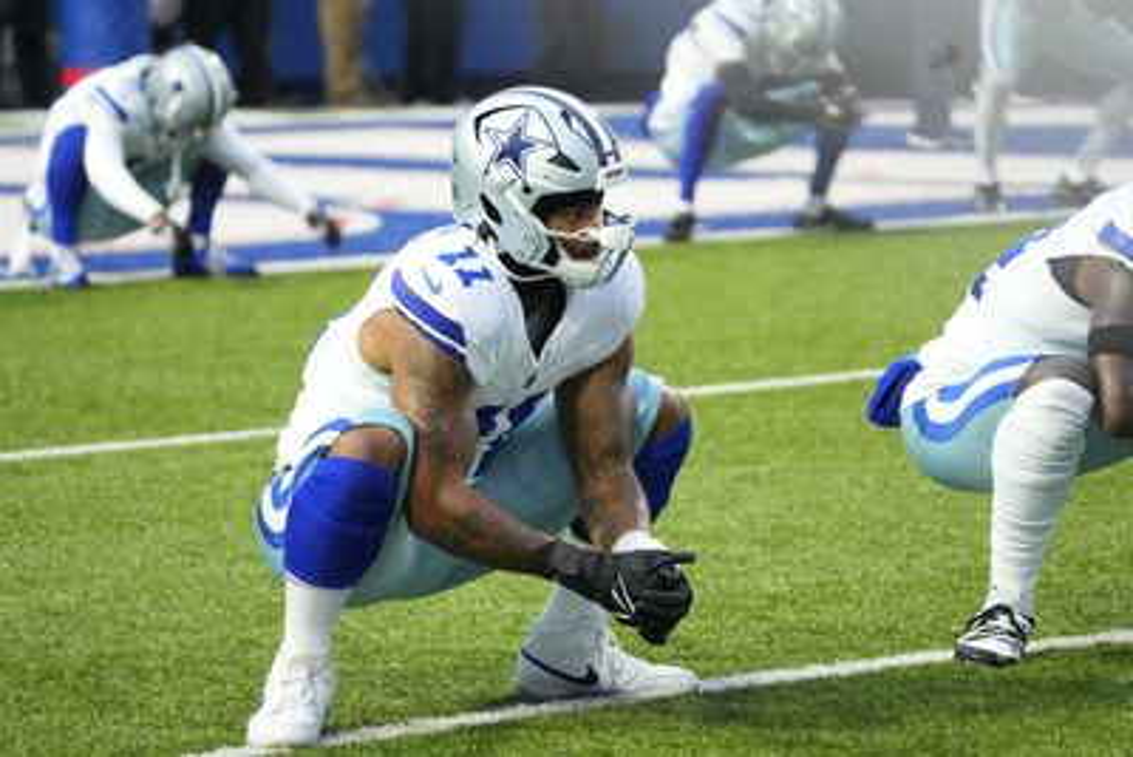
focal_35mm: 223
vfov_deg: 6.2
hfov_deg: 9.2
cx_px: 566
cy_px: 378
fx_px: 7020
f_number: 5.6
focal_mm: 223
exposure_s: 1/1000
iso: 6400
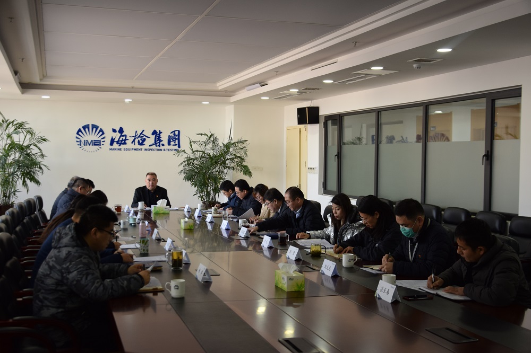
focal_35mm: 45
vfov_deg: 29.8
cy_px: 176
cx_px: 266
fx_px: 663
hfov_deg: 43.6
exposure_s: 1/60
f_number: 4.2
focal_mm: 30
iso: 450
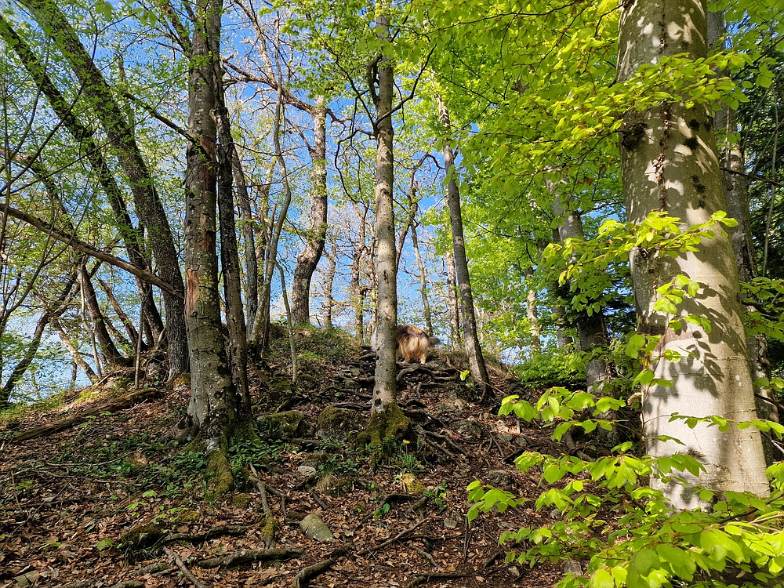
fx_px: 521
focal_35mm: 23
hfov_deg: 73.9
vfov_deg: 58.9
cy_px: 294
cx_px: 392
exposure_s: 1/300
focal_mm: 6.4
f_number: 1.8
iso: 50
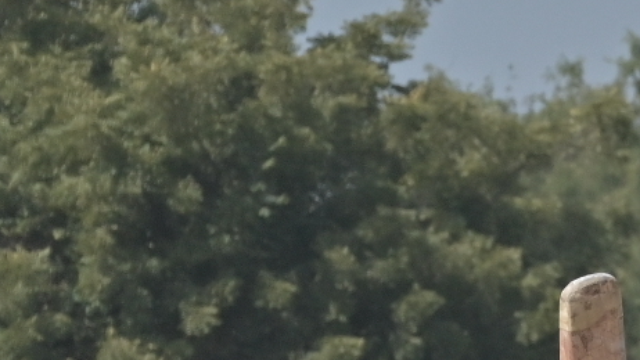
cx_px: 1515
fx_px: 8741
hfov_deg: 4.1
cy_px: 292
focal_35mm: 515
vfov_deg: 2.4
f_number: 4
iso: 180
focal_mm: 56
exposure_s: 1/5000
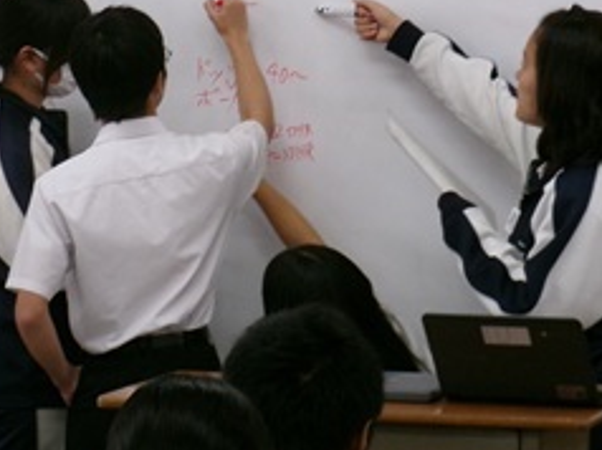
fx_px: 3336
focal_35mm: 192
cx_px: 202
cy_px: 177
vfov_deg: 7.7
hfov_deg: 10.3
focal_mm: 16.9
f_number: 5.8
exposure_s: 1/60
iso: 367
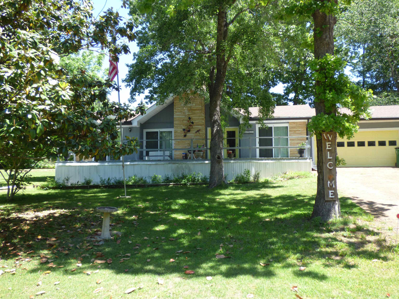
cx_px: 200
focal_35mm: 36
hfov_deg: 51.4
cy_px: 150
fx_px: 415
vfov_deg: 39.7
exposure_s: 1/200
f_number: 3.4
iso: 100
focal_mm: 6.18
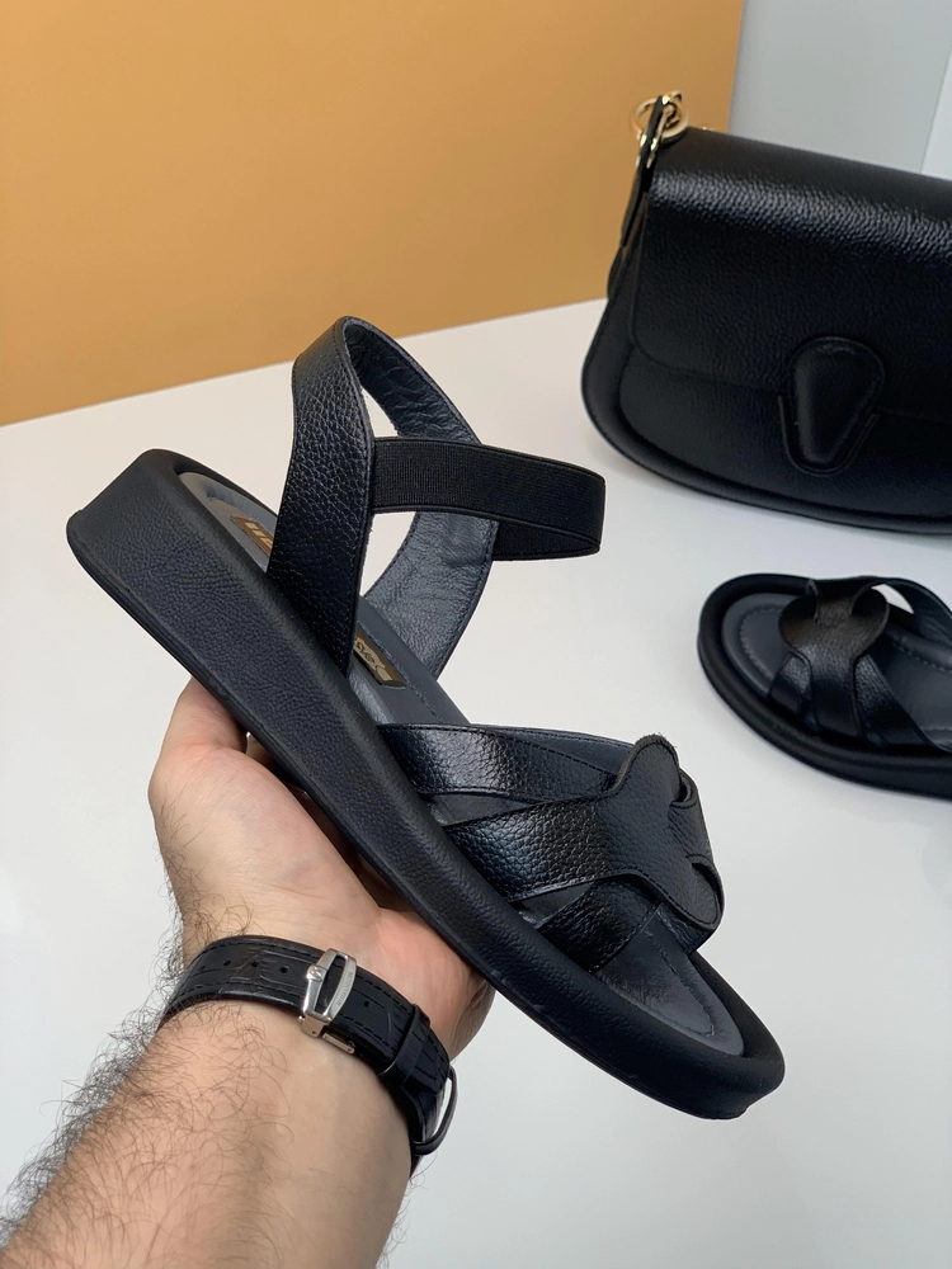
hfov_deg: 28.0
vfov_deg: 36.8
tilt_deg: -50.0
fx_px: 1907
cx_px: 476
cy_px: 634
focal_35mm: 52
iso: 40
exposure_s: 1/100
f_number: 2.4
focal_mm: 6
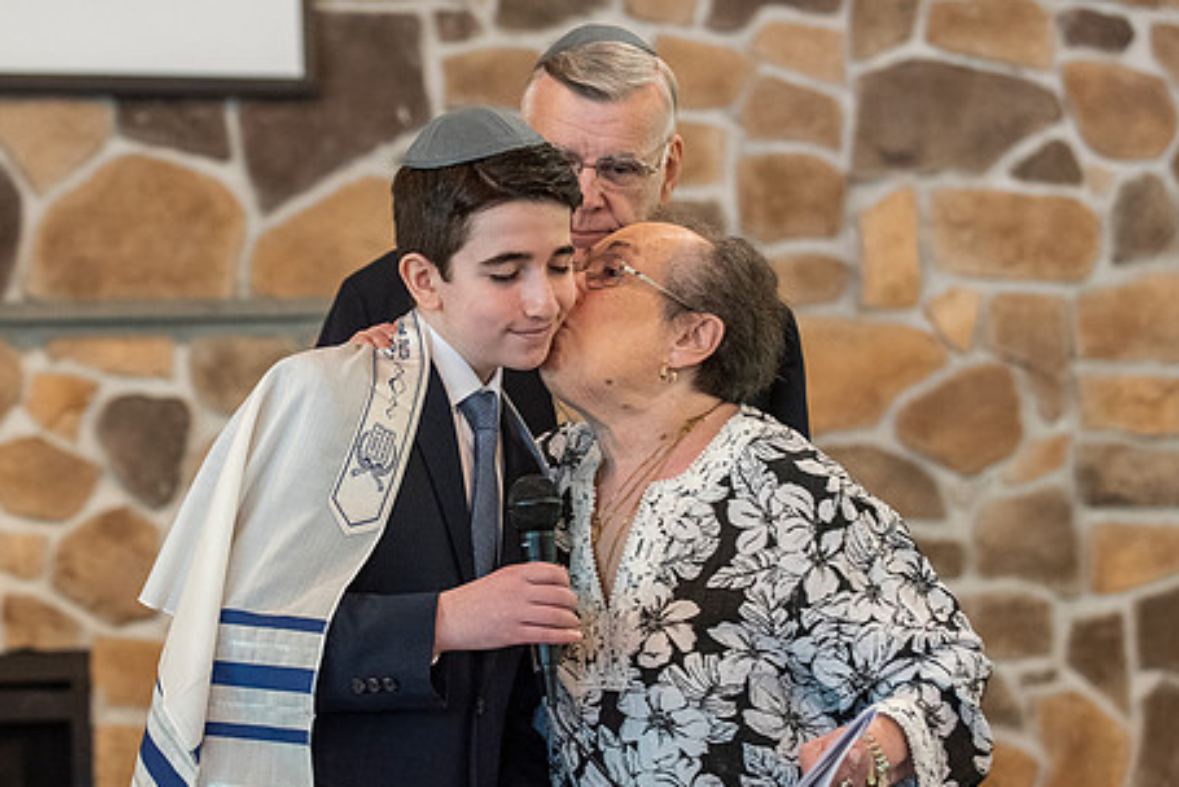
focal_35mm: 119
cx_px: 439
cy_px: 406
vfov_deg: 11.5
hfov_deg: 17.2
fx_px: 3900
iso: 3200
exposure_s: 1/60
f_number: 3.5
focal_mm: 86
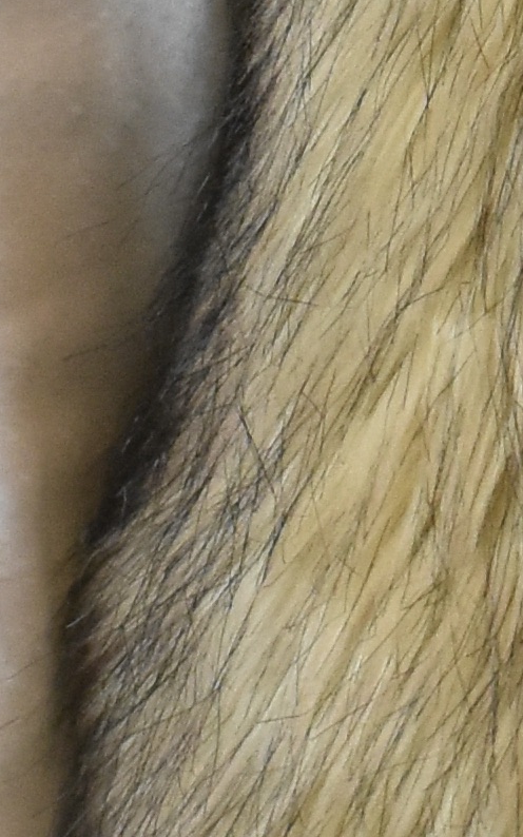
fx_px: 10540
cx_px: 709
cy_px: -892
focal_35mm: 462
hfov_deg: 2.8
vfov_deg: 4.5
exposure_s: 1/60
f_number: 13
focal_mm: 40
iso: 1600
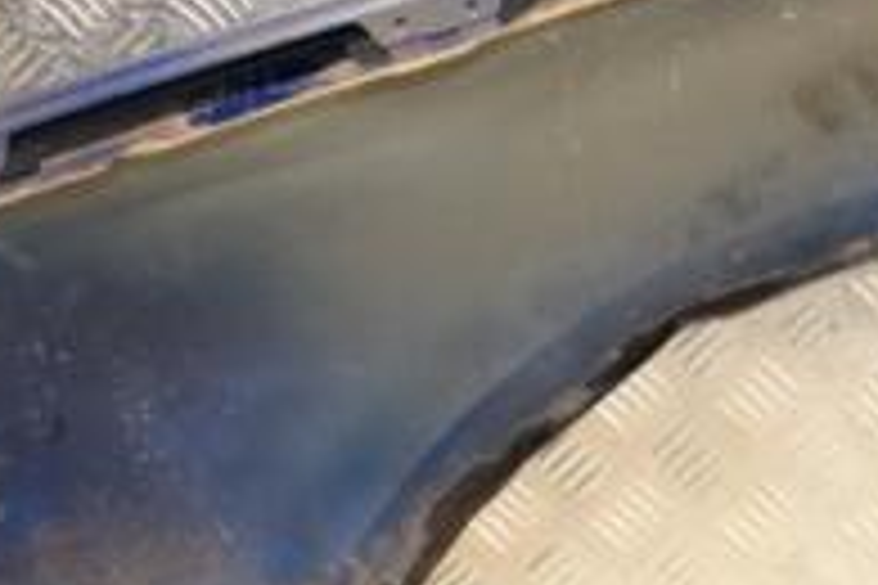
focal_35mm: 116
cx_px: 923
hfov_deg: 17.2
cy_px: 414
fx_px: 2818
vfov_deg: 11.8
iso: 800
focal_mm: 25
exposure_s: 1/200
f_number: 5
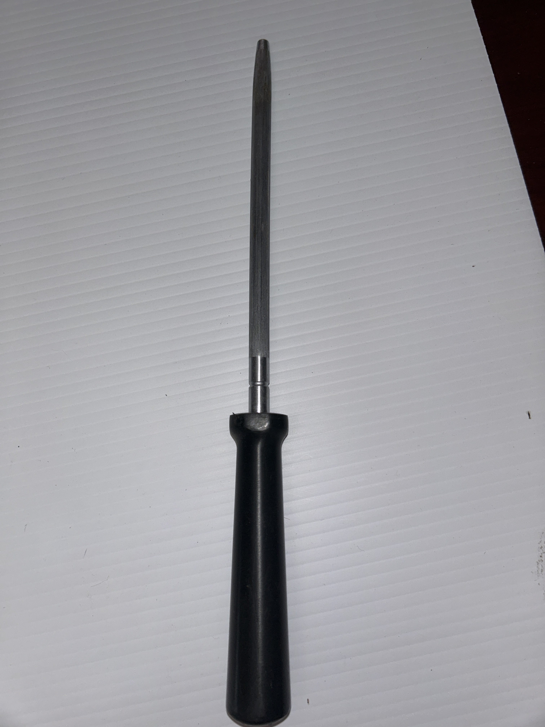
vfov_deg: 67.3
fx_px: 546
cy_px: 364
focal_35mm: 26
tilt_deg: -82.5
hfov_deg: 53.1
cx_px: 272
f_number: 1.5
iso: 32
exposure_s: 1/72
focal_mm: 5.7
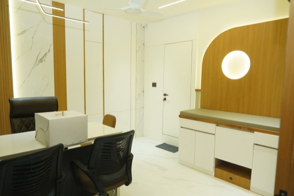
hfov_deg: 73.8
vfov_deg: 53.1
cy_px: 98
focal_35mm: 24
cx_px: 147
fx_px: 196
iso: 1250
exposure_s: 1/125
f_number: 5.6
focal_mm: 24
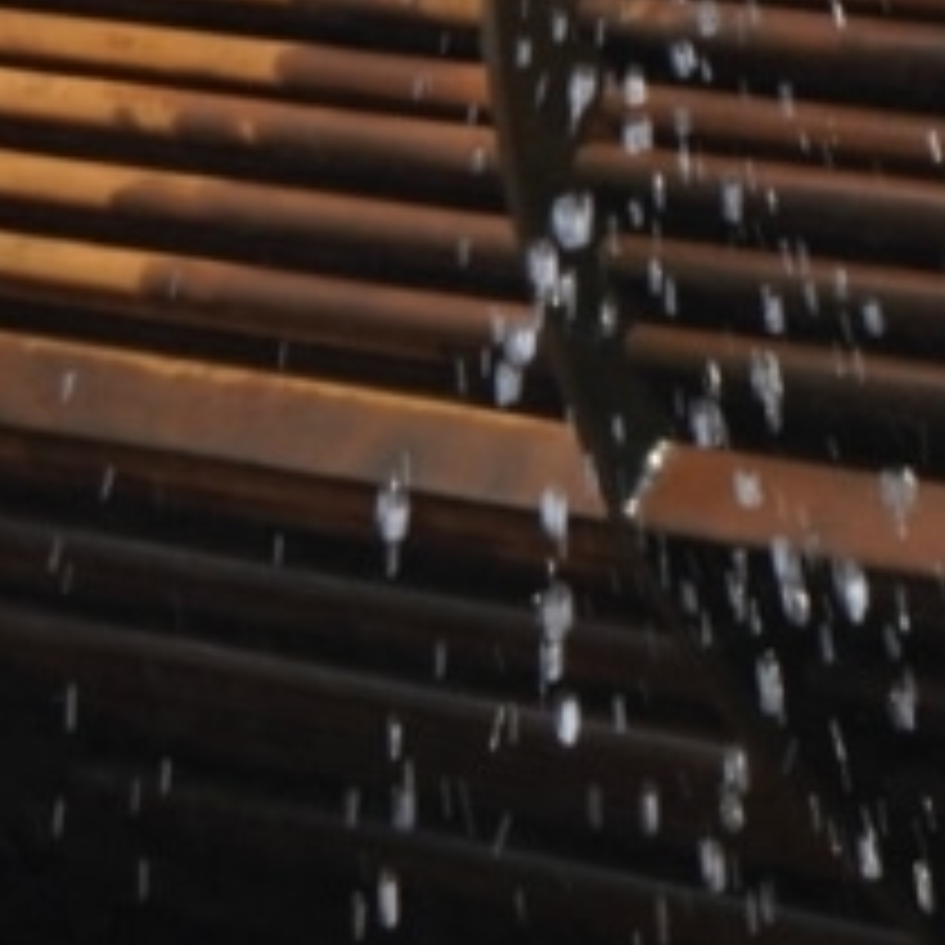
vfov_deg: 3.8
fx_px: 14424
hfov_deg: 3.8
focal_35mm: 467
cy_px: 378
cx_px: 140
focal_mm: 50
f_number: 7.1
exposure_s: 1/250
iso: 100
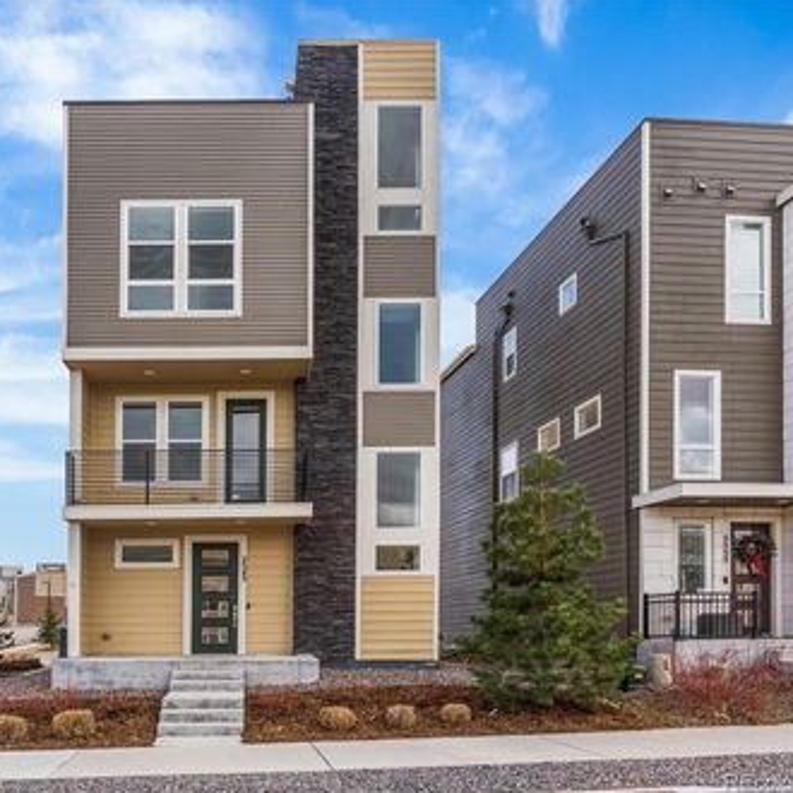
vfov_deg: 57.9
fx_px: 716
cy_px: 398
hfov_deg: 56.3
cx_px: 245
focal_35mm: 28
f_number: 13
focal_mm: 21.5
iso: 100
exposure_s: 1/40
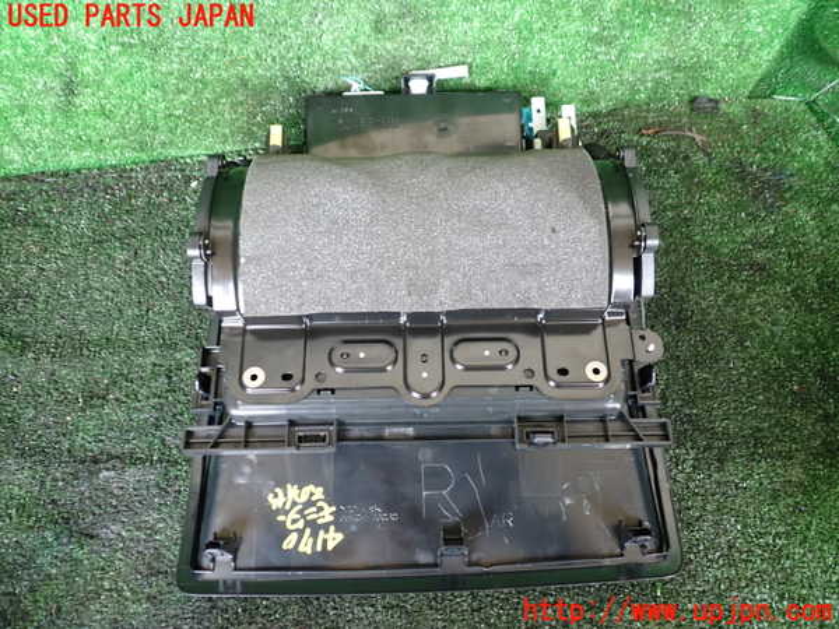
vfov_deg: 46.8
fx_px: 727
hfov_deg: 60.0
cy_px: 314
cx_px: 420
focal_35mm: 30
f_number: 2.3
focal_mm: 5.4
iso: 200
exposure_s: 1/50
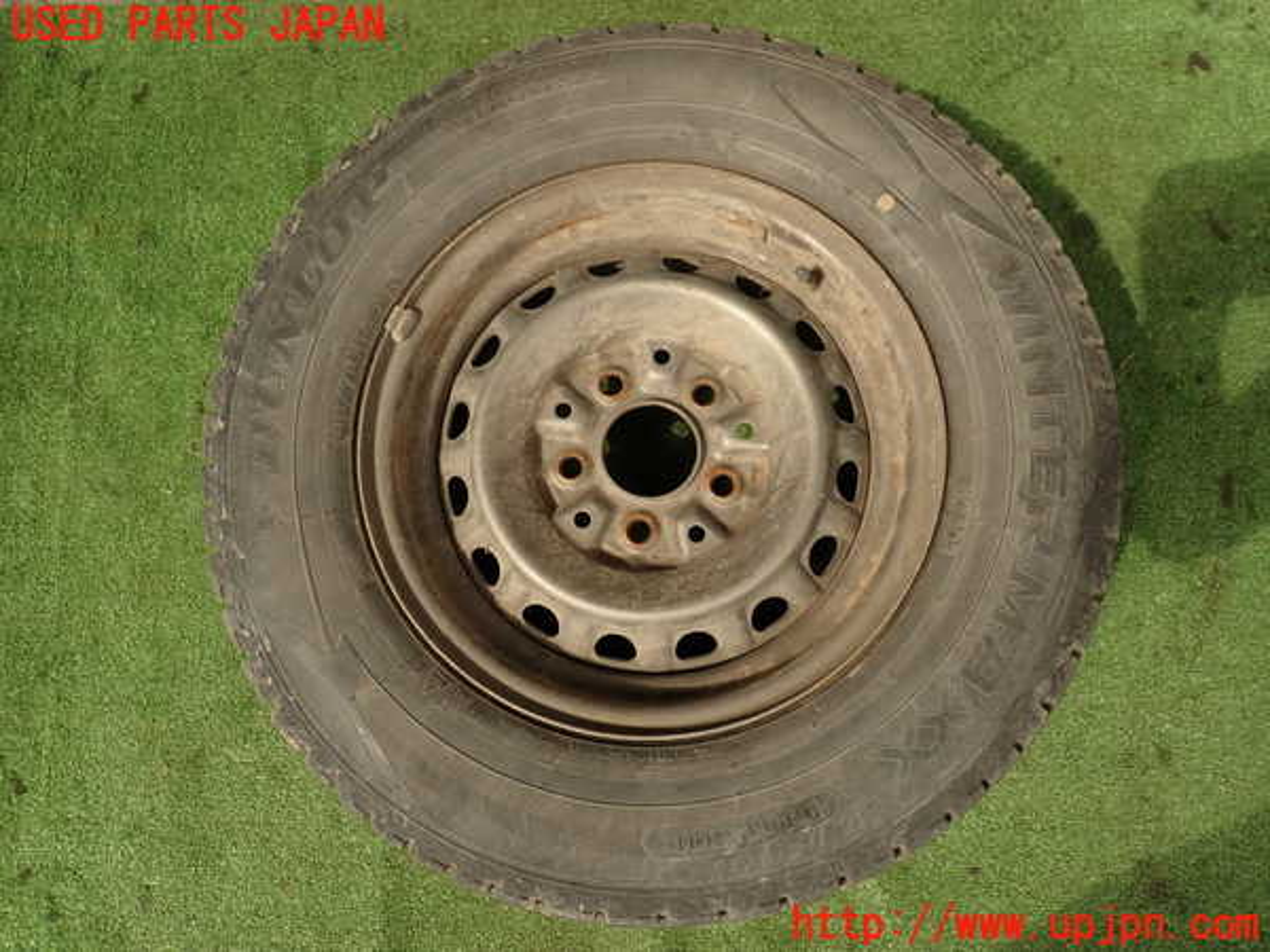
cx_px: 635
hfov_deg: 69.4
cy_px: 476
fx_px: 917
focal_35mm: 25
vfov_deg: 54.9
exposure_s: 1/640
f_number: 2.8
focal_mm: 4.5
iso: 100
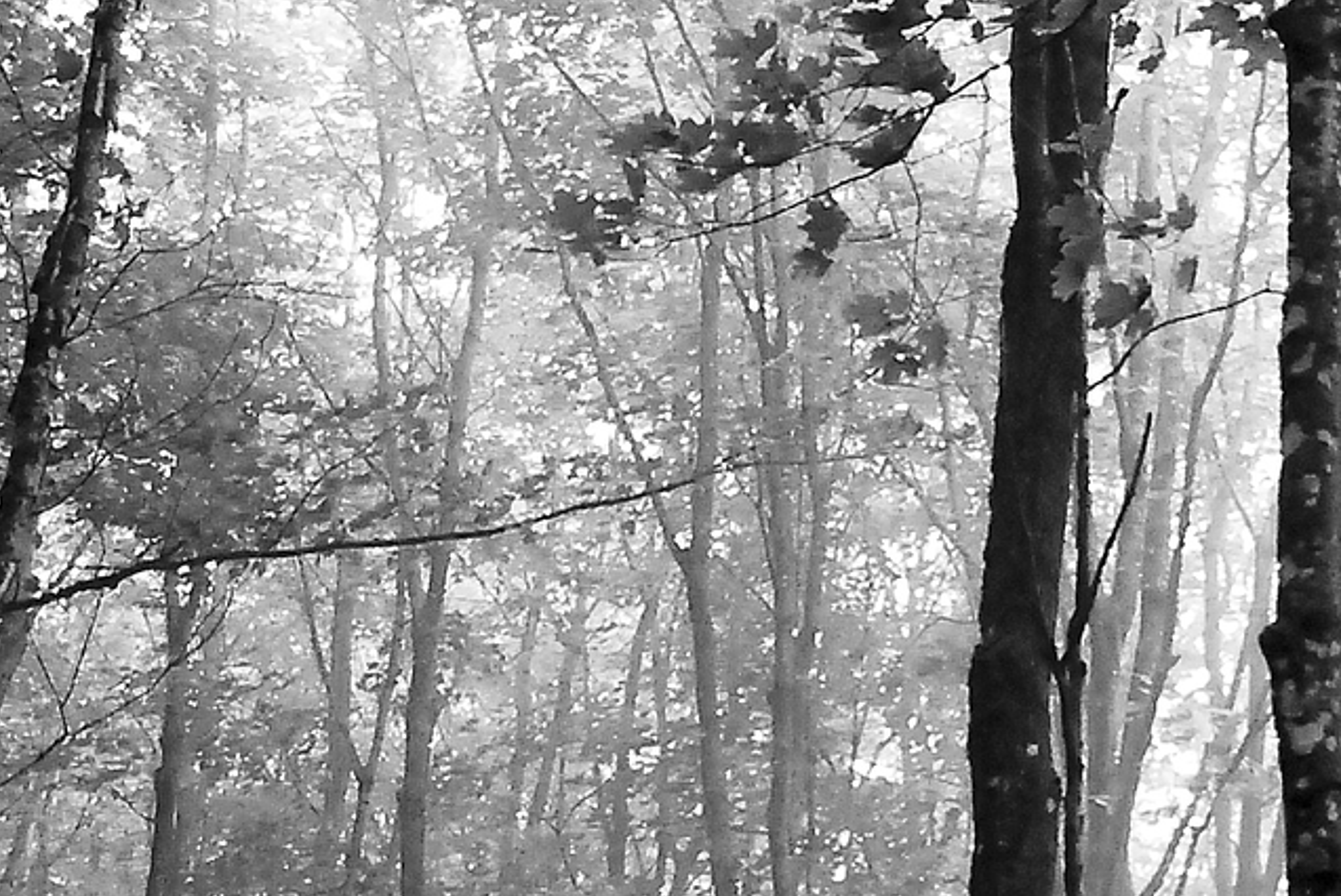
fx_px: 3952
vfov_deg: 12.8
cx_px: 2204
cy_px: 930
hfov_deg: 16.8
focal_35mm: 106
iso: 800
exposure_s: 1/60
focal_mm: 18
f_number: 3.5
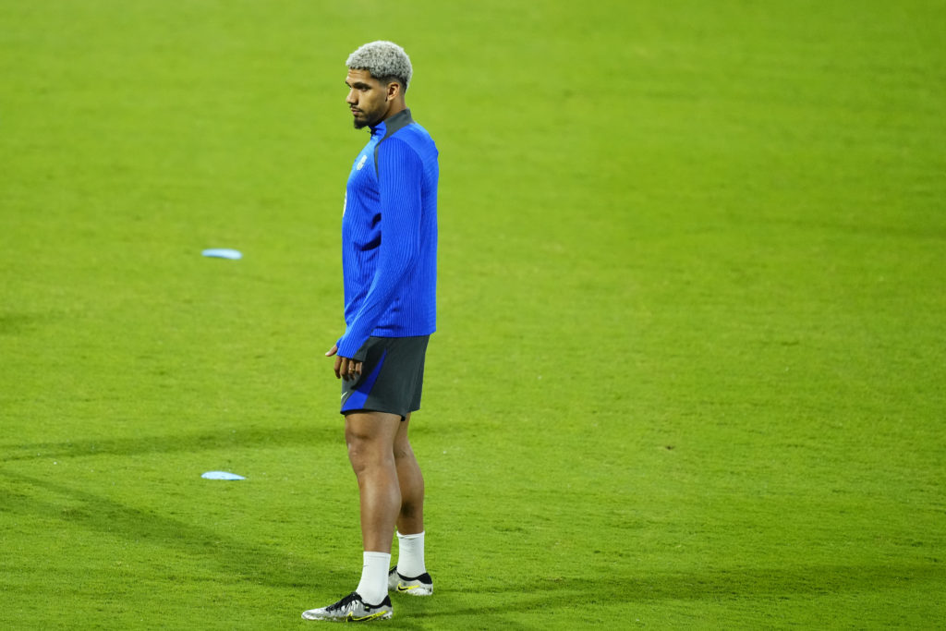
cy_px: 316
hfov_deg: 5.2
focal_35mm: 400
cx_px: 473
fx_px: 10512
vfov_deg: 3.4
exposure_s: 1/800
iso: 3200
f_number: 2.8
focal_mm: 400
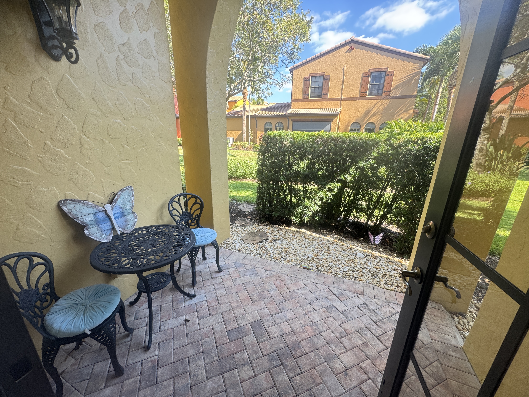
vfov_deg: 85.7
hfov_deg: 102.1
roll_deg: -1.3
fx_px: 214
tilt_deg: -18.4
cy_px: 198
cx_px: 264
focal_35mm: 14
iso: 50
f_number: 2.2
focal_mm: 2.22
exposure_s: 1/99
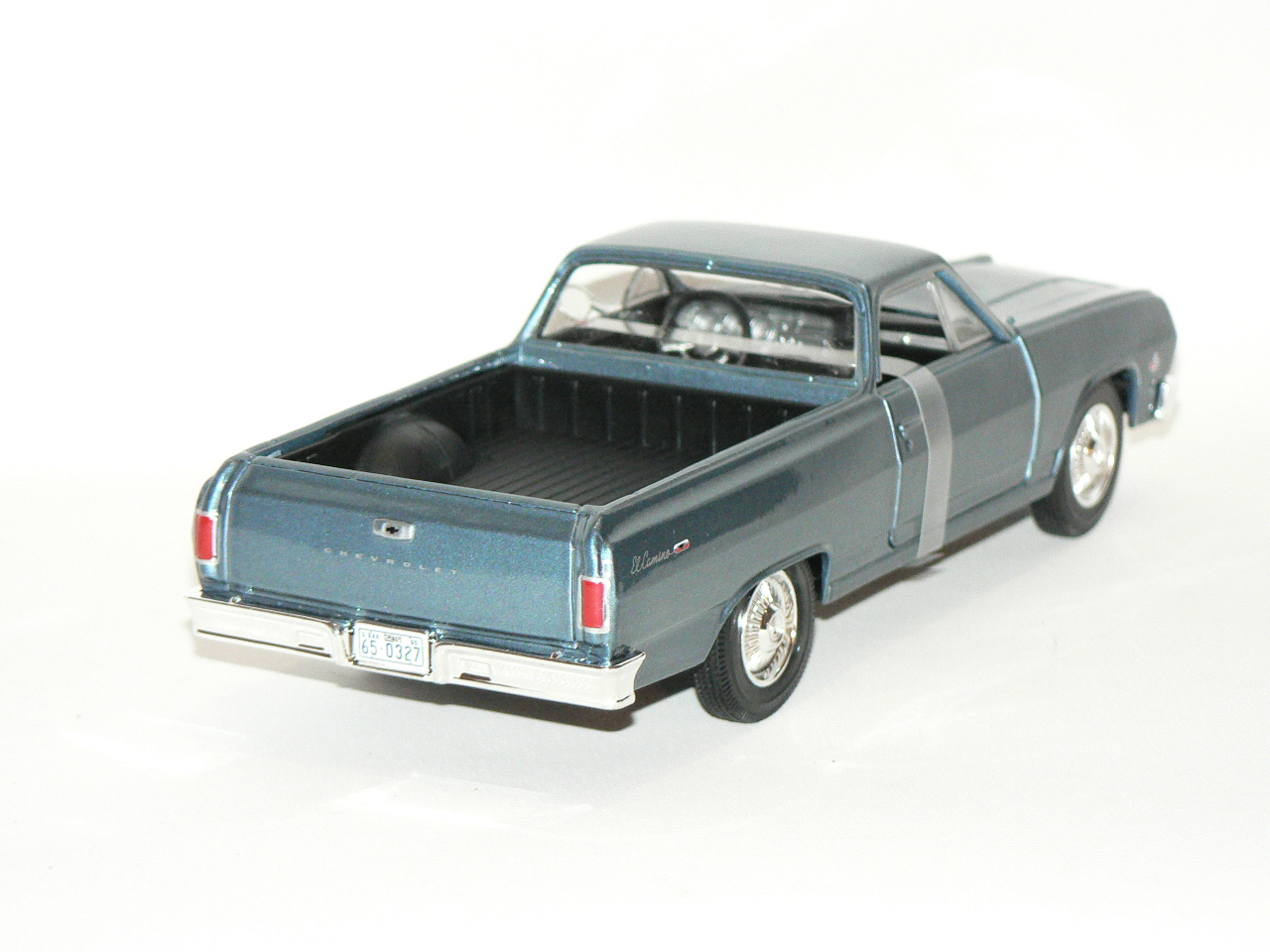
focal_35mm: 119
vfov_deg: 12.5
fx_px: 4366
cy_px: 476
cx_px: 635
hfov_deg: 16.6
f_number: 3.2
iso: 400
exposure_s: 1/60
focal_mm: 19.9
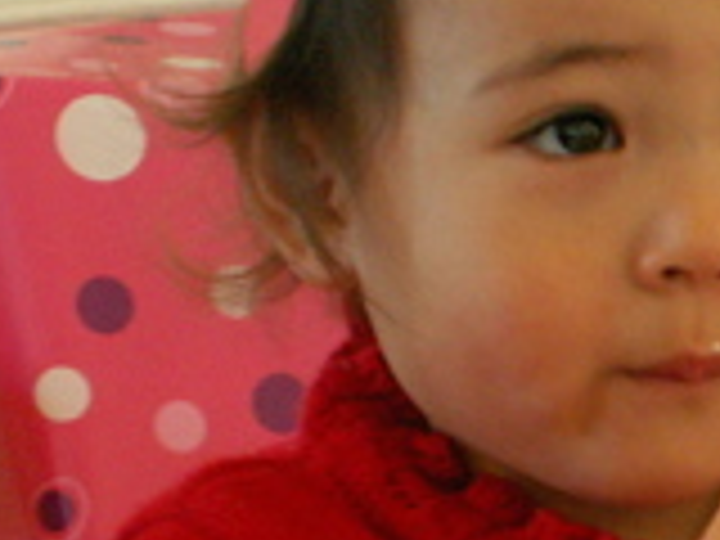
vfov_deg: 6.9
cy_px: 688
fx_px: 4410
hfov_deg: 9.0
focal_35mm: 212
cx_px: 1260
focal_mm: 8.78
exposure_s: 1/15
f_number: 3.2
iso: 160
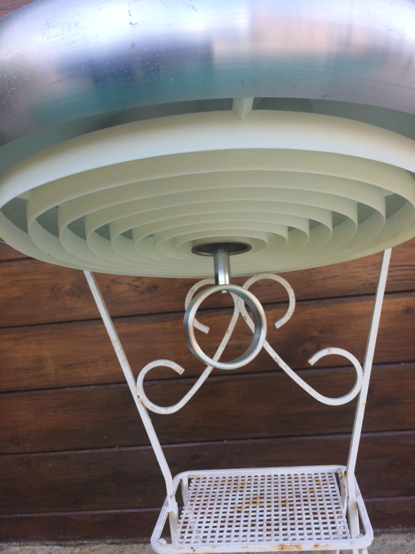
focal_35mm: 29
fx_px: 464
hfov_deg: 48.2
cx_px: 208
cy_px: 277
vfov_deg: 61.7
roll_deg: +6.8
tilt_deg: -11.4
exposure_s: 1/160
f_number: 2.2
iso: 32
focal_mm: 4.15
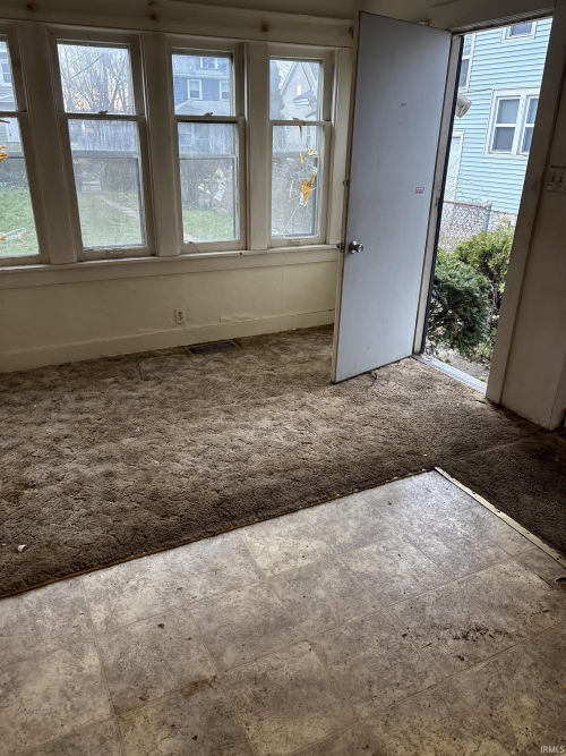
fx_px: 567
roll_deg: -1.6
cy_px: 378
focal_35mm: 26
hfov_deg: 53.0
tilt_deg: -23.6
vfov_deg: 67.3
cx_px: 283
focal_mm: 5.96
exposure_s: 1/120
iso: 125
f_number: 1.6
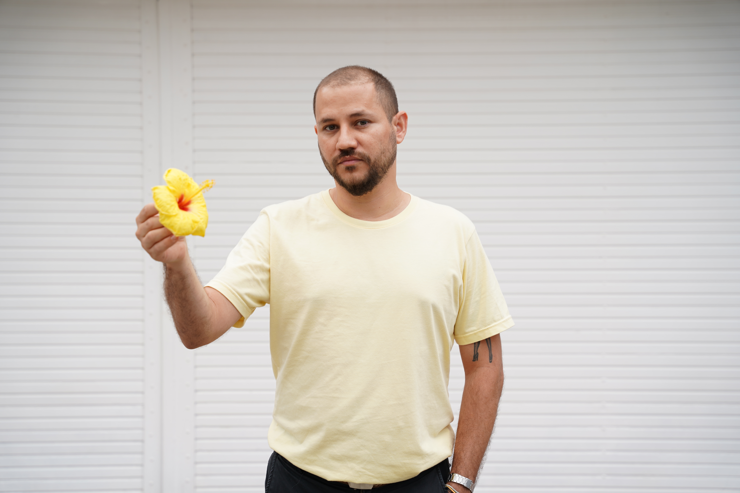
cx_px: 370
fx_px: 1439
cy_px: 246
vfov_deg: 19.5
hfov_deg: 28.8
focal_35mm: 70
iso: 200
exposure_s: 1/60
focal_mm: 70
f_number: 4
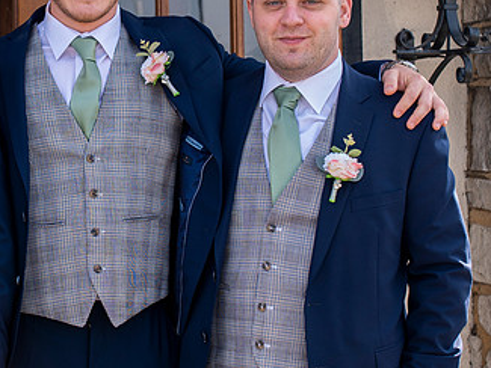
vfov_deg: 16.0
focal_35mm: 92
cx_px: 97
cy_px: 107
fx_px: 1305
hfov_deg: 21.0
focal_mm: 35
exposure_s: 1/320
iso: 160
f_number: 4.5
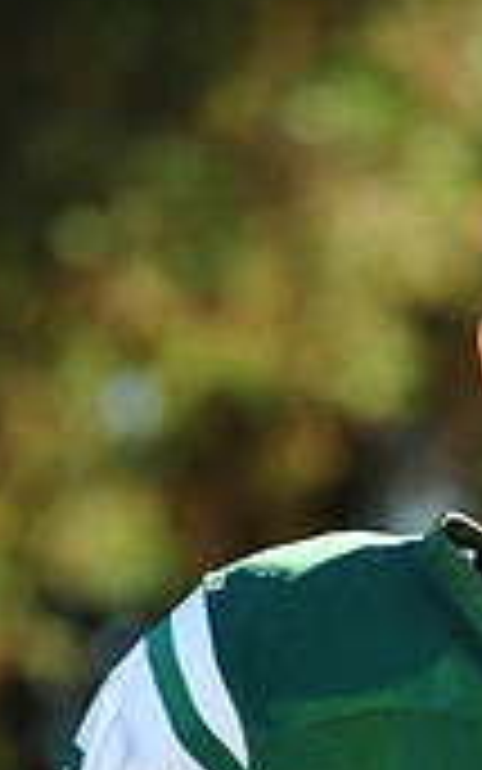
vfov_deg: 3.0
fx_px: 14553
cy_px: 874
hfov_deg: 1.9
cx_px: 599
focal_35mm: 693
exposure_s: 1/1000
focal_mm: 200
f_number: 4.5
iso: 400
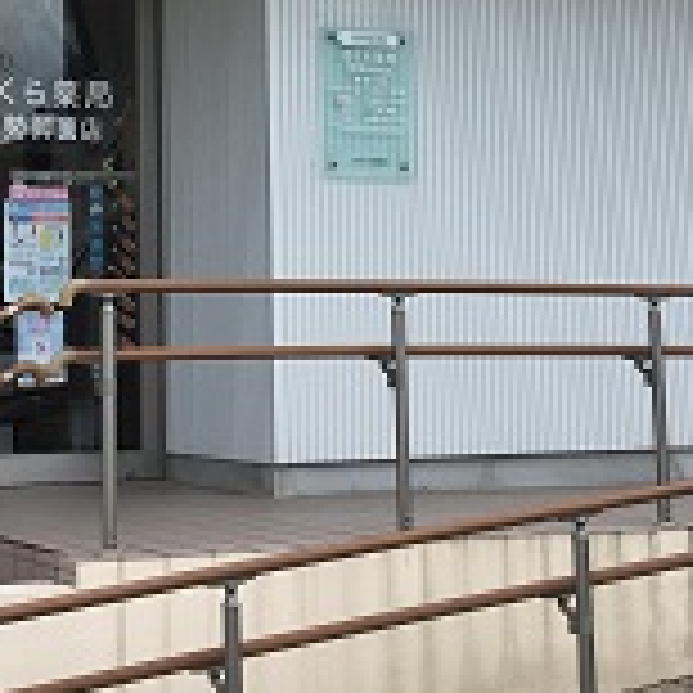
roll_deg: +0.6
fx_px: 1812
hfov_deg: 21.4
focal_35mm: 80
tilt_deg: +7.6
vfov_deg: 21.0
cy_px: 14
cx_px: 130
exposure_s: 1/657
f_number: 2.2
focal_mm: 4.15
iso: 25
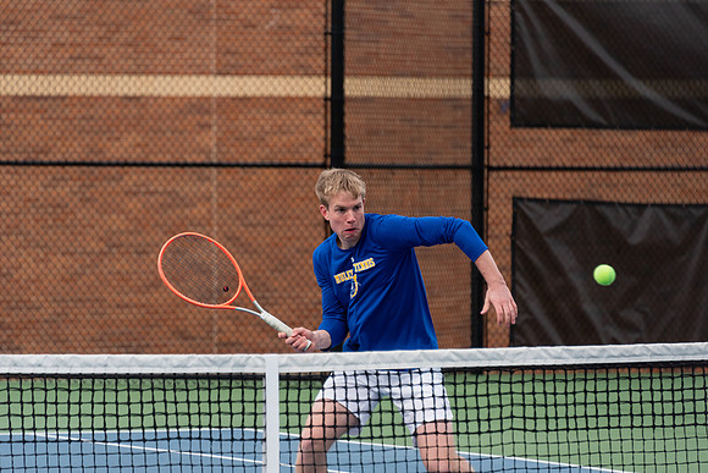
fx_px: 5901
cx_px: 354
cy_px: 236
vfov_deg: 4.6
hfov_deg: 6.9
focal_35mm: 300
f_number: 5.6
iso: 640
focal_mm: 300
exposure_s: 1/1600
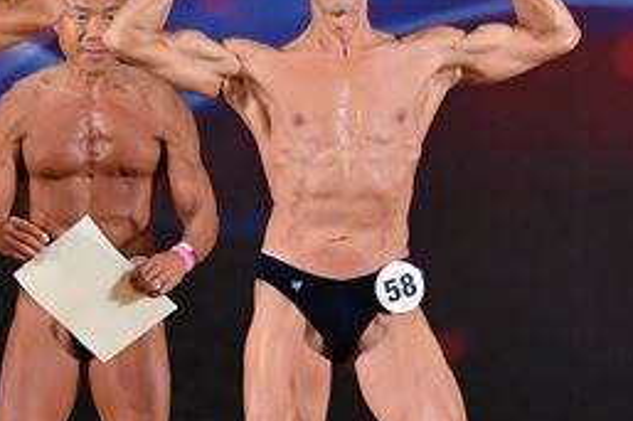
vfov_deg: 2.6
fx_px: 9207
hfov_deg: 3.9
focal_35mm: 524
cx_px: 341
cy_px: 254
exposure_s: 1/400
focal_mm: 116
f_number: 5.6
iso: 3200
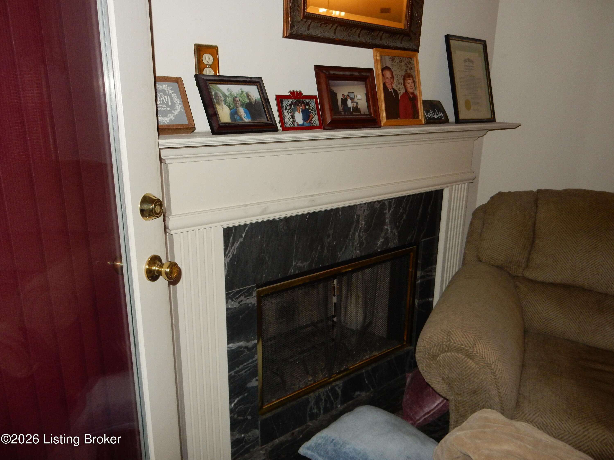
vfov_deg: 54.9
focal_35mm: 25
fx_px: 443
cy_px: 230
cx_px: 307
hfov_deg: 69.4
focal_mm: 4.5
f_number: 3.7
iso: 200
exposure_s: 1/30
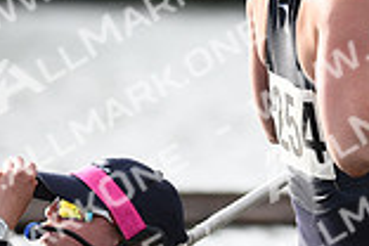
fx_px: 11428
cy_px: 252
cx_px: 213
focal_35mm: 1115
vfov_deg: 1.2
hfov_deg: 1.8
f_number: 4
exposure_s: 1/1600
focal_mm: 300
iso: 320
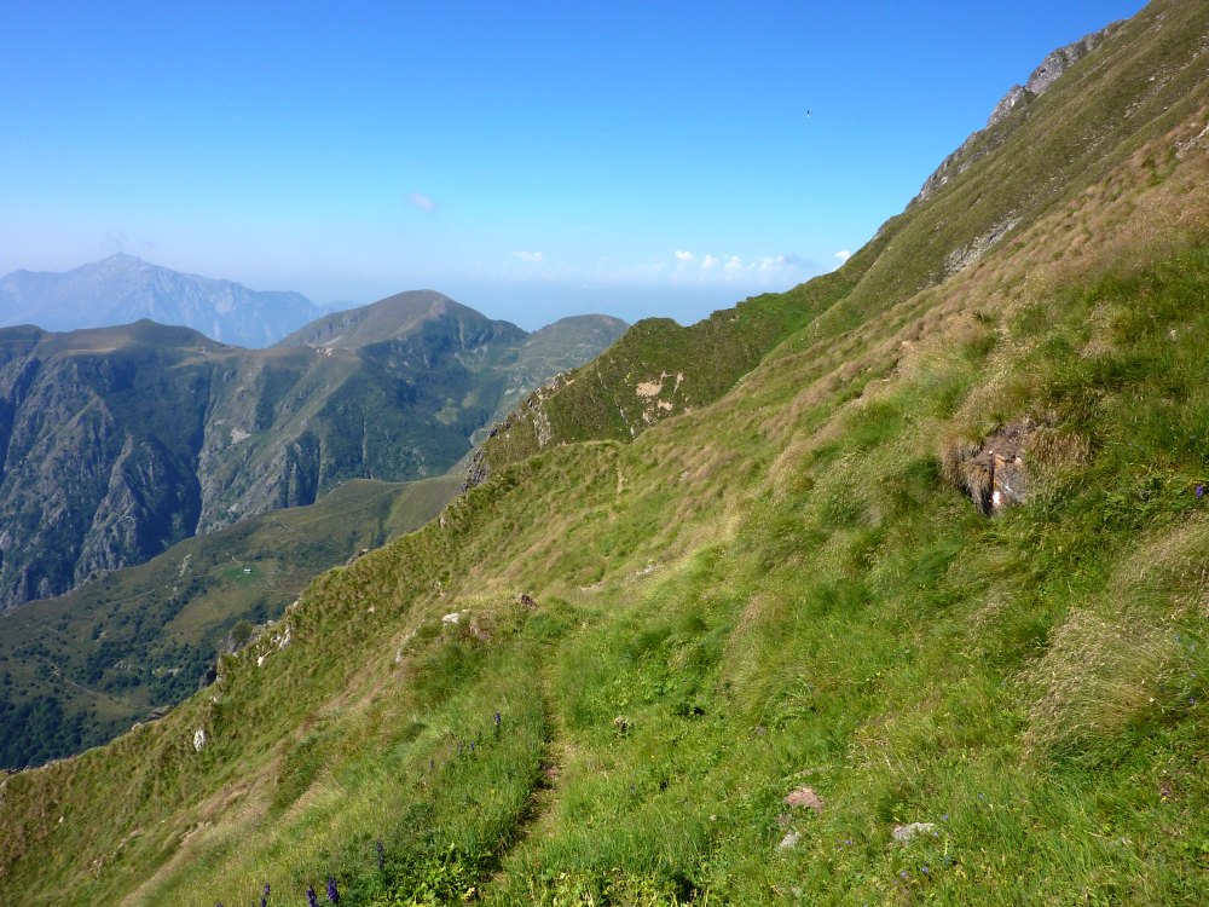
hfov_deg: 69.4
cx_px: 604
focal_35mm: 25
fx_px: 873
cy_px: 454
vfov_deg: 54.9
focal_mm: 4.1
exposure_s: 1/400
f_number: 5
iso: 80
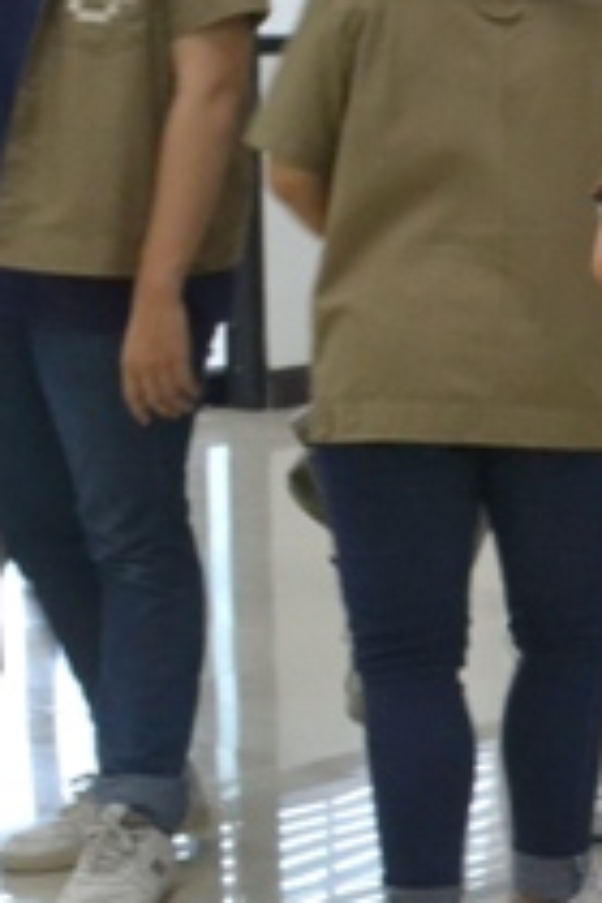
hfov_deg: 8.5
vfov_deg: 13.6
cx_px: 1359
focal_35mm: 150
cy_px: 189
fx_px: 3762
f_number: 10
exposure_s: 1/30
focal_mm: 28
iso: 2200
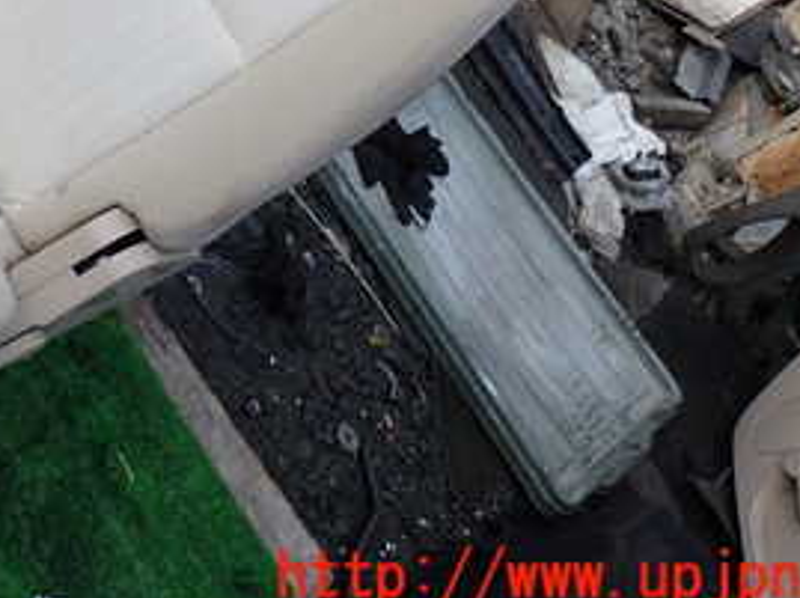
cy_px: -54
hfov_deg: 27.8
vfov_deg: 20.9
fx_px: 1546
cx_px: 57
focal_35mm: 67
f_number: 3.2
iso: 100
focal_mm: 5.4
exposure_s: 1/400
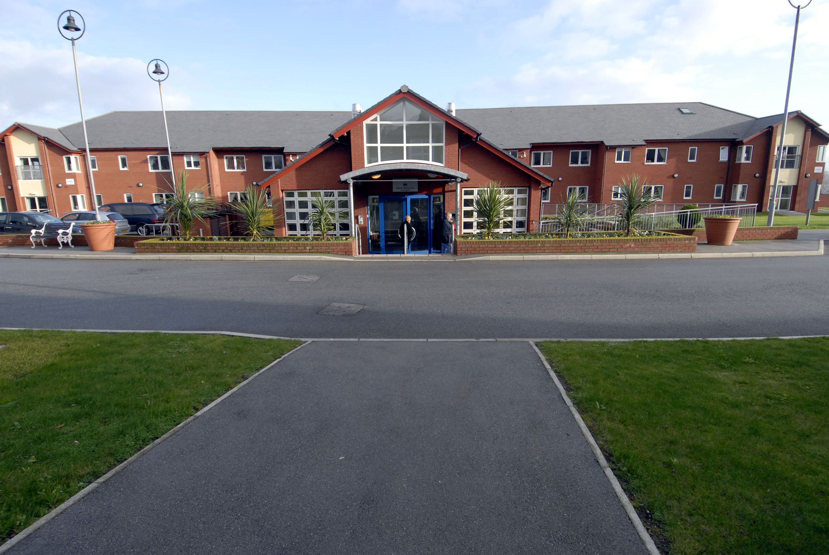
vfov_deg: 67.5
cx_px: 414
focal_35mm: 18
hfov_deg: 89.9
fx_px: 415
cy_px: 278
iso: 400
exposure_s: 1/400
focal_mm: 12
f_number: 6.3
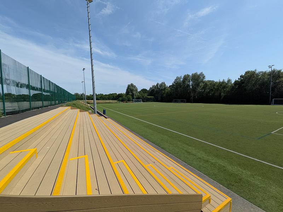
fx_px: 114
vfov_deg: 85.7
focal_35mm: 14
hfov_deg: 102.1
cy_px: 106
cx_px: 142
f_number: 2.2
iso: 55
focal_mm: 1.85
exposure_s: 1/2137
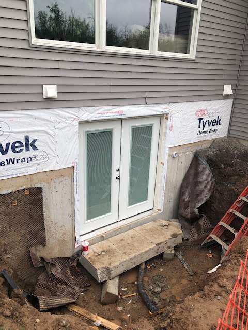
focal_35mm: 28
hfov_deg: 49.7
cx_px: 124
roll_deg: -3.7
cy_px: 165
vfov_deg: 63.4
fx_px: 267
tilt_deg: -19.2
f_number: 1.8
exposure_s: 1/228
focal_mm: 4
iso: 20
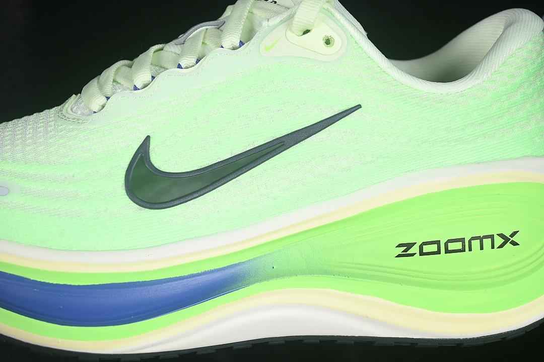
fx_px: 1133
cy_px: 181
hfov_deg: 27.0
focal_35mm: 75
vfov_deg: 18.2
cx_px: 272
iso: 160
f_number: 7.1
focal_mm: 50
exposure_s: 1/80
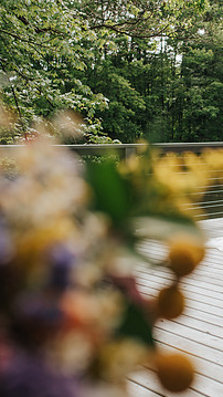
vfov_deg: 34.9
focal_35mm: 60
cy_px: 208
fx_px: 631
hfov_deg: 19.2
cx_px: 244
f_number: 2.8
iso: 160
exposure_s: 1/1250
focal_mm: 35
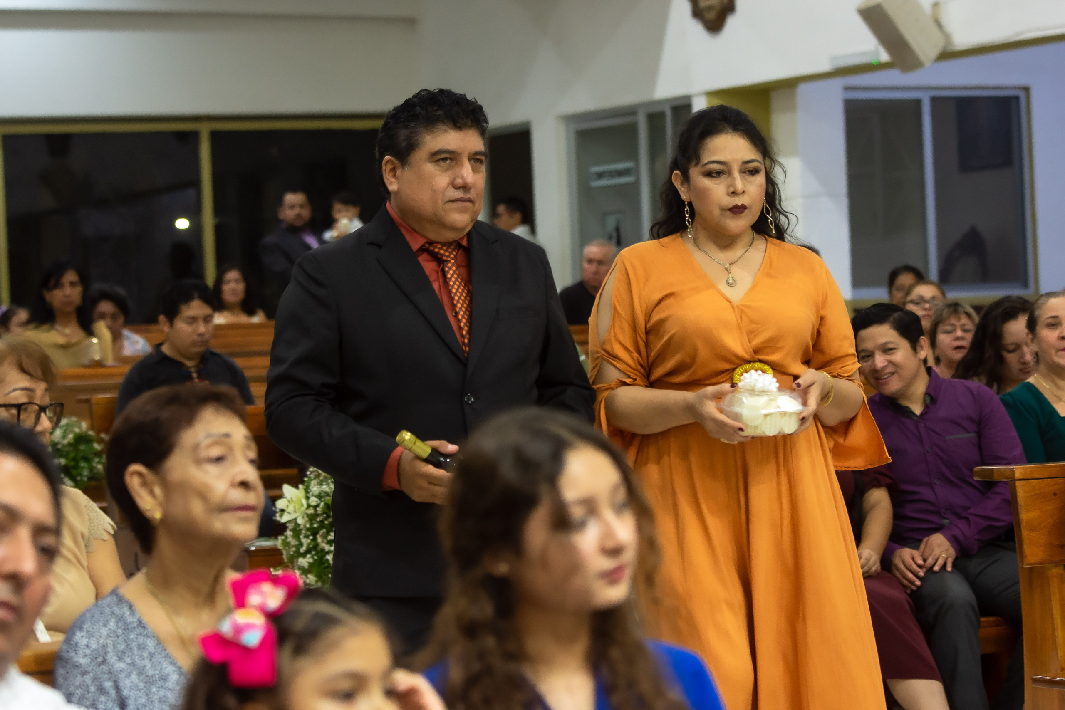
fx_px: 3816
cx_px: 532
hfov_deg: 15.9
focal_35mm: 129
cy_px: 355
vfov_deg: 10.6
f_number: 4.5
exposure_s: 1/100
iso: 1000
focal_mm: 86
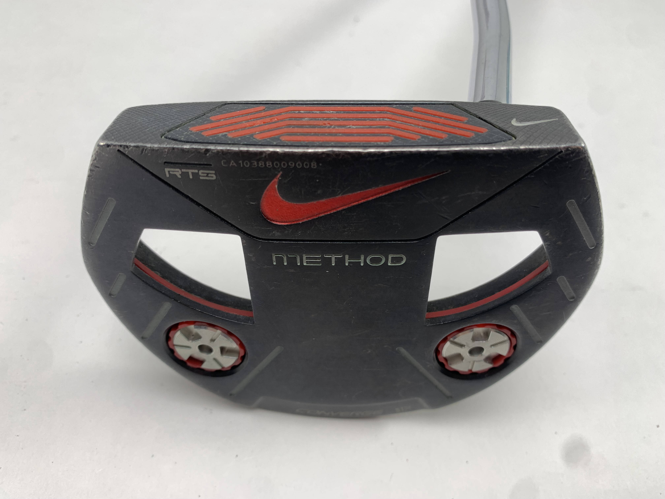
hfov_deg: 67.3
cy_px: 250
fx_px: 499
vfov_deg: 53.1
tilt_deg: -49.5
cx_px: 332
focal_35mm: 26
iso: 32
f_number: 1.8
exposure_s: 1/120
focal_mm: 4.25
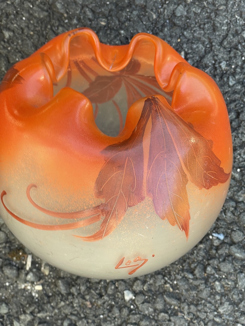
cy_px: 163
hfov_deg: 28.0
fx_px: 491
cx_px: 122
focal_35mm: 52
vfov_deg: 36.8
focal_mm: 6
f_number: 2
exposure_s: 1/99
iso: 50
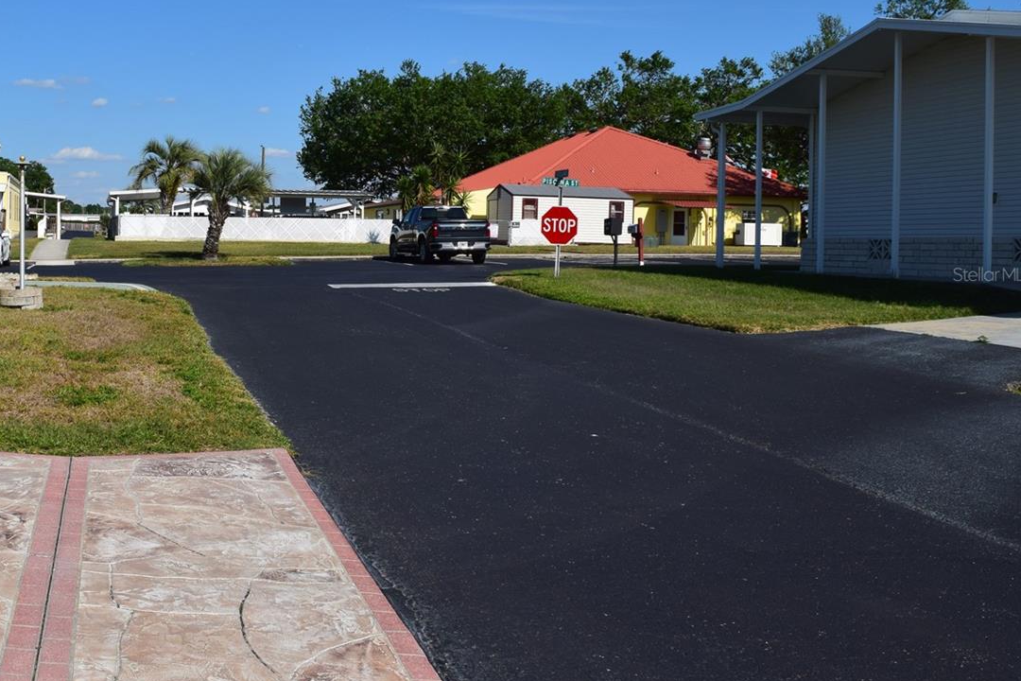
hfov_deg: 47.0
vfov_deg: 33.3
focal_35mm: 40
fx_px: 1134
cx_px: 281
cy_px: 274
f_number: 11
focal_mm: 18
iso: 220
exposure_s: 1/500
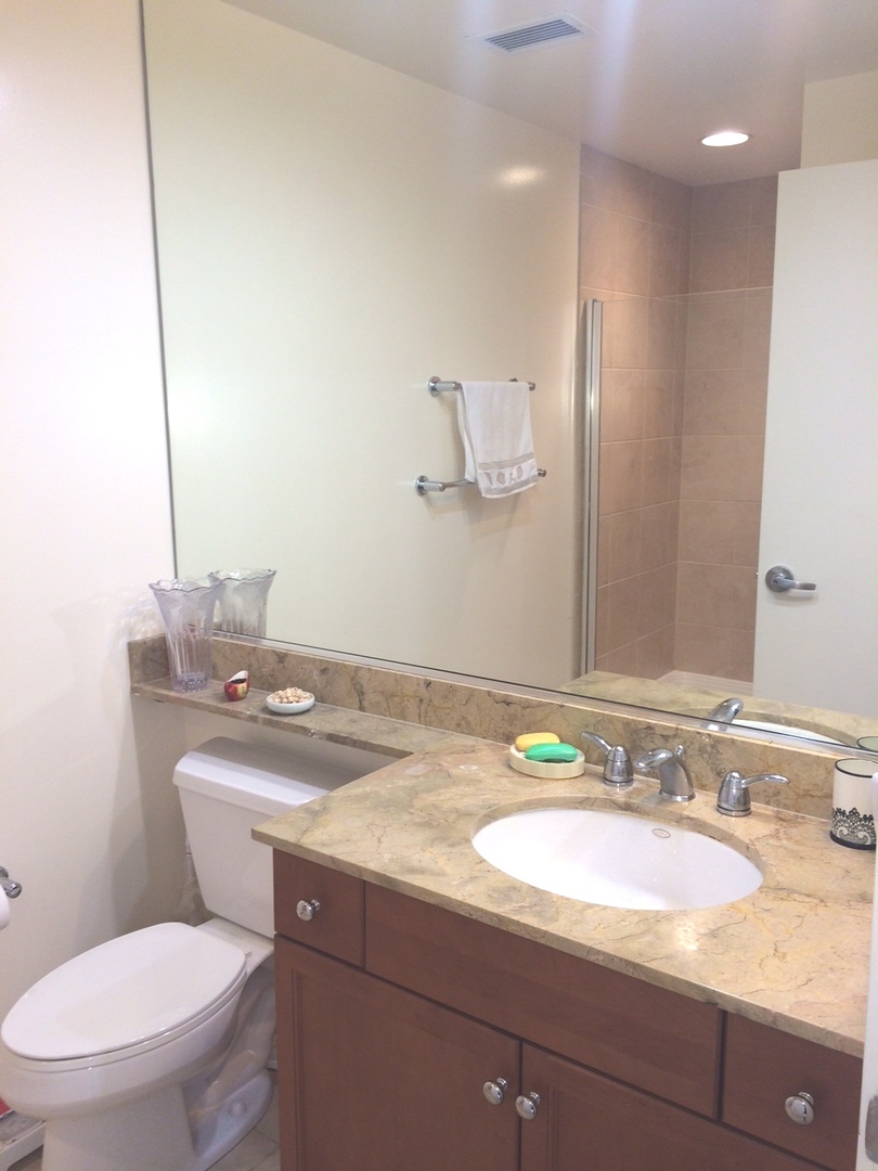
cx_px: 439
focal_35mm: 29
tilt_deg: -10.3
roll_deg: +1.5
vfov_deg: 61.7
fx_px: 981
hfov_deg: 48.2
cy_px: 586
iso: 50
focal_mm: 4.15
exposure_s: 1/30
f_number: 2.2
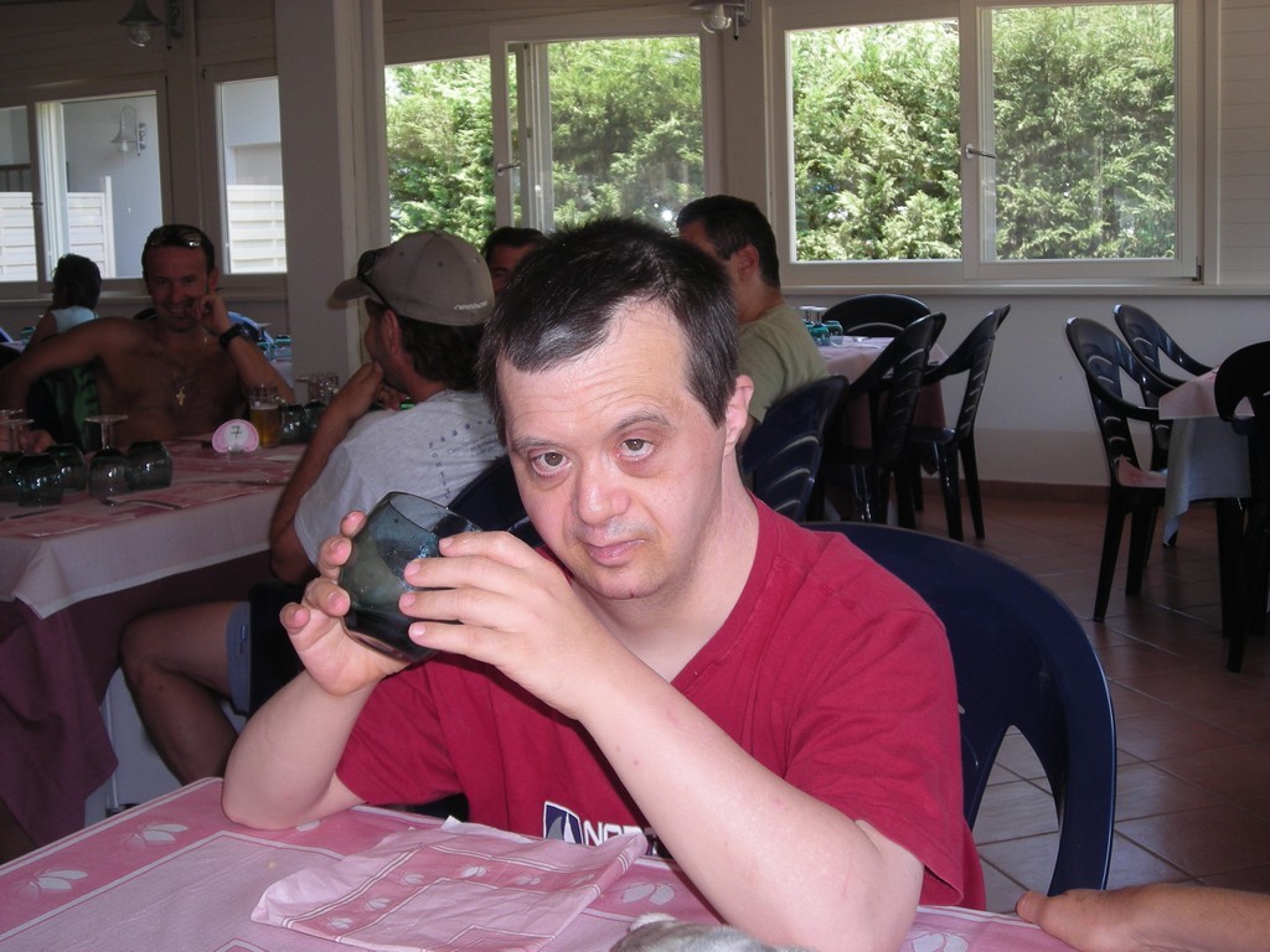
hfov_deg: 45.8
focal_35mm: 41
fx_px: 1504
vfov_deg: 35.1
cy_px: 476
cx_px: 635
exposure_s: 1/60
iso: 61
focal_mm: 6.8
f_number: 3.3
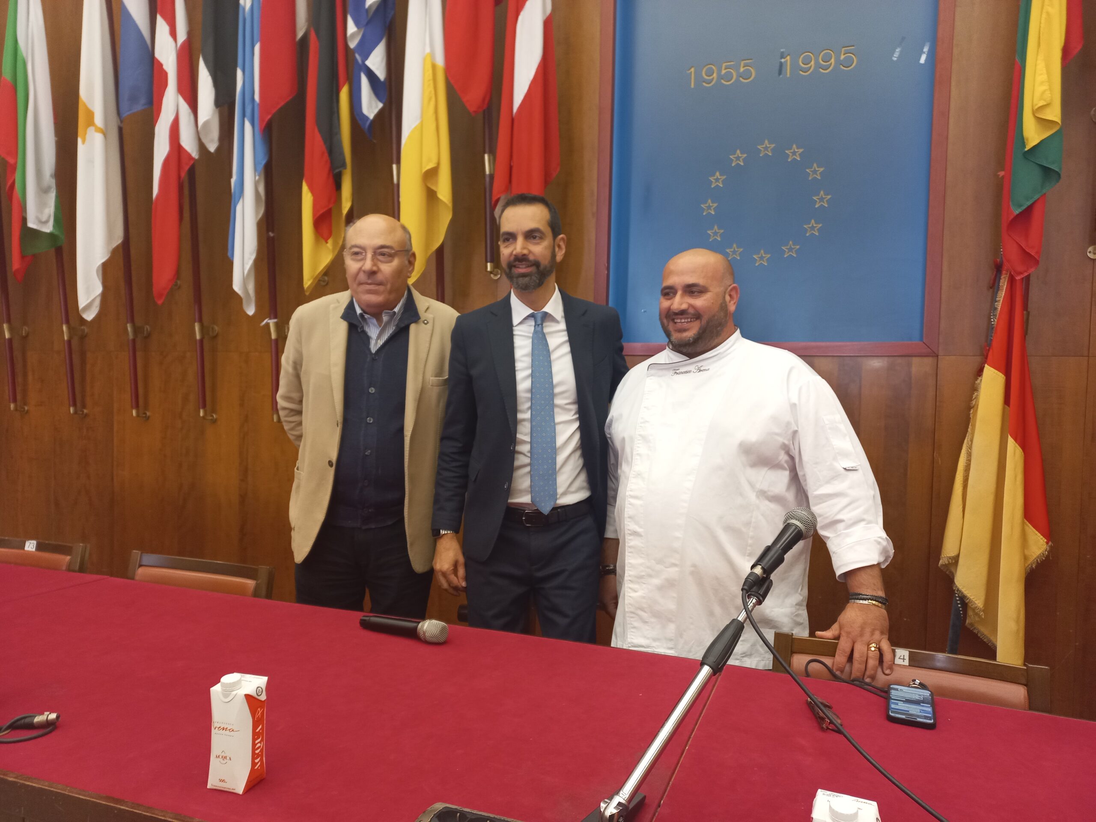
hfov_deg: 69.4
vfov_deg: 54.9
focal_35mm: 25
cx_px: 548
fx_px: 792
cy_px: 411
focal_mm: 4.6
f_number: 1.8
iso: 200
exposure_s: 1/33.3
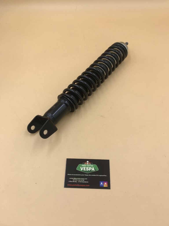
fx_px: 182
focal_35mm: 28
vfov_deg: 63.4
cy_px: 113
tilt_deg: -55.1
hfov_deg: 49.7
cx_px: 84
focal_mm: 3.99
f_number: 1.8
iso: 20
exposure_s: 1/367
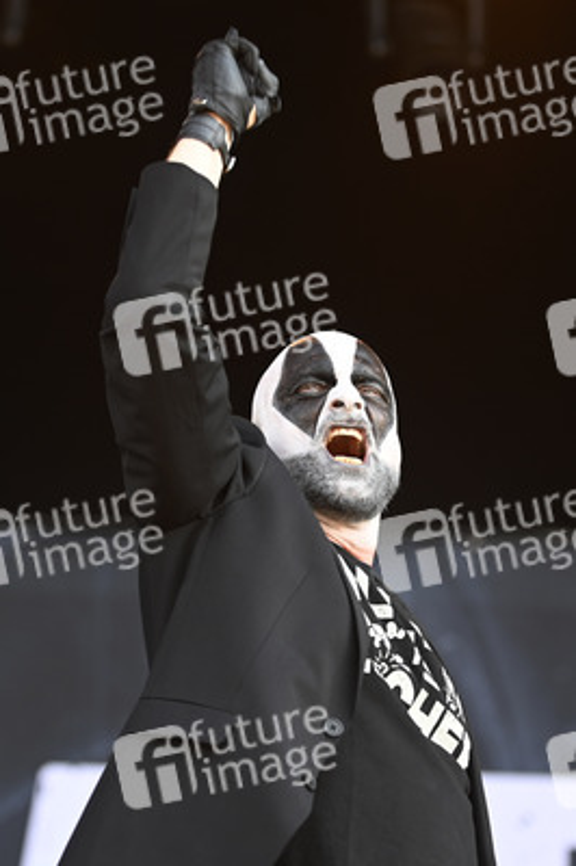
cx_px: 288
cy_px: 433
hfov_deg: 14.4
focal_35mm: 95
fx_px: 2284
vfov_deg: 21.5
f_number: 2.8
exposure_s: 1/400
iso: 320
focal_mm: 95
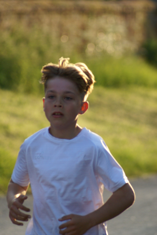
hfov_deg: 3.7
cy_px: 118
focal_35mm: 375
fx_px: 2449
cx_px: 78
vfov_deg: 5.5
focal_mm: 250
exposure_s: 1/500
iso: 500
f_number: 5.6
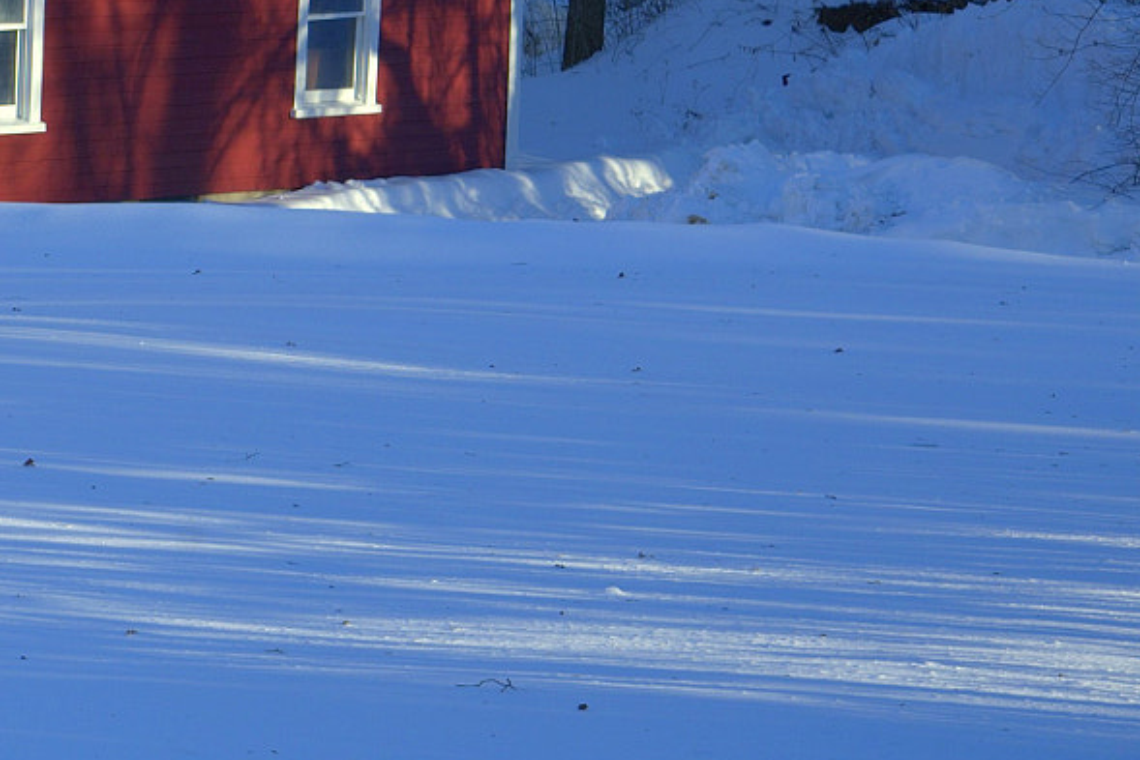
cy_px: -305
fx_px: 7158
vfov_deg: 6.0
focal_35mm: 226
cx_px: -836
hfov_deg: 8.8
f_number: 9
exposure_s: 1/160
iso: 100
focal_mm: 65
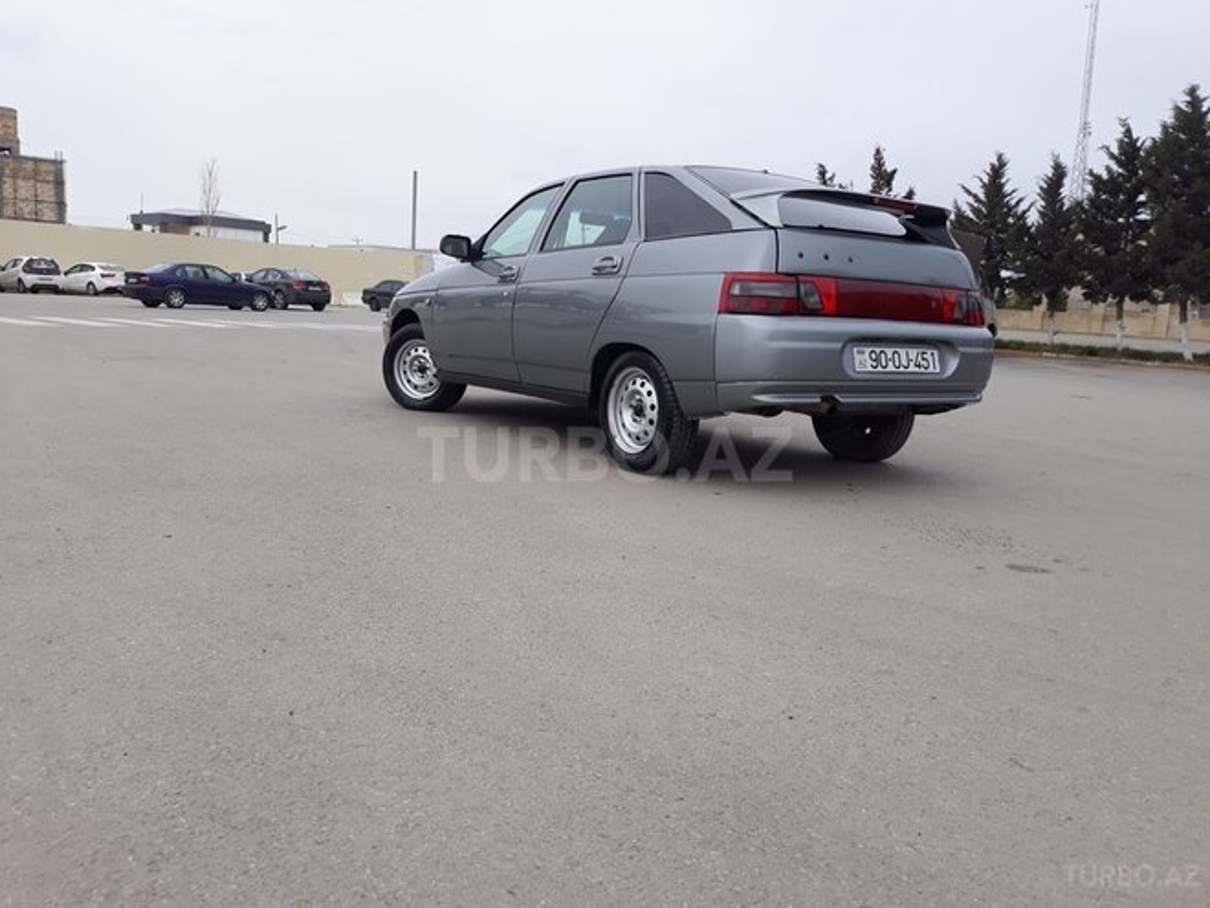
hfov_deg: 65.3
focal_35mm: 27
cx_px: 605
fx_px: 944
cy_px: 454
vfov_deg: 51.4
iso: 40
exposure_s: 1/212
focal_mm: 3.71
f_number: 1.7
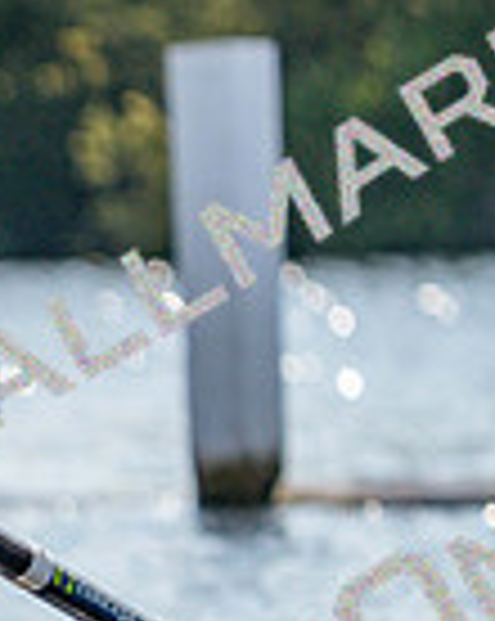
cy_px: 718
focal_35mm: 790
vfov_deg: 2.5
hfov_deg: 1.9
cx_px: -778
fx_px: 14499
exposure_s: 1/1600
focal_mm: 200
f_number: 5.6
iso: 100
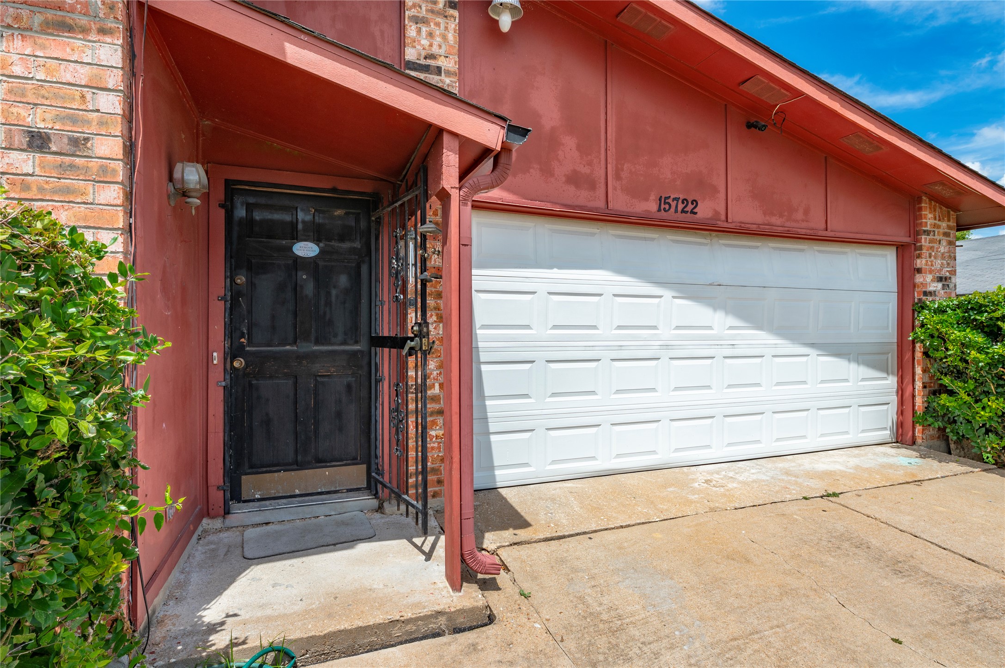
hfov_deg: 90.0
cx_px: 502
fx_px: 502
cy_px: 334
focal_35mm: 18
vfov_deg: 67.3
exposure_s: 1/100
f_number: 16
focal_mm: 18
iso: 125
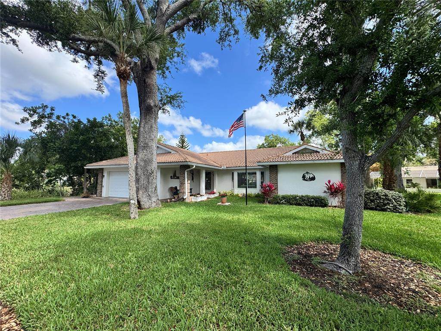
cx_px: 220
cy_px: 166
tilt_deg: +4.5
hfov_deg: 102.1
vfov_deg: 85.7
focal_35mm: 14
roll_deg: -0.8
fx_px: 178
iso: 50
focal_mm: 2.22
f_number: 2.2
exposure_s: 1/1299
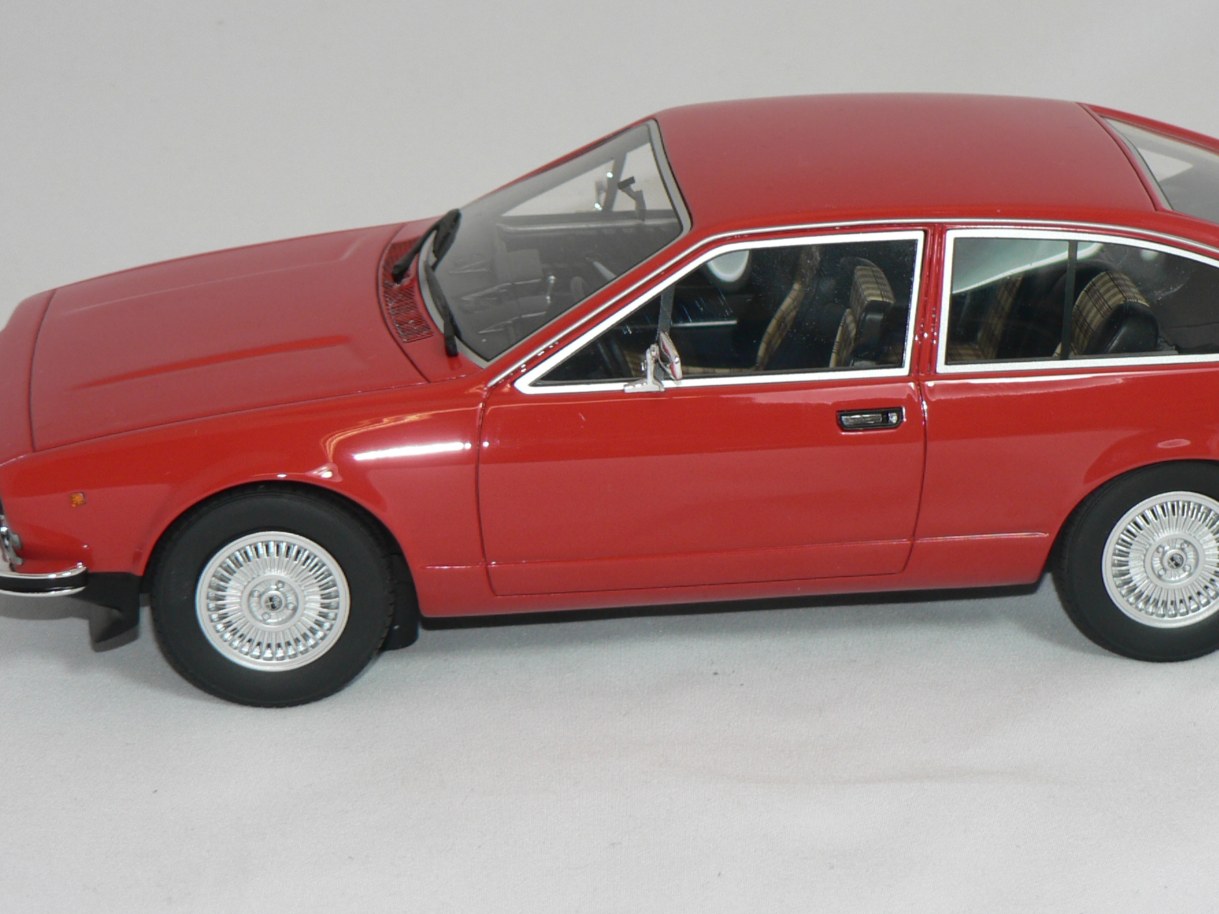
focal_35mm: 105
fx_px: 3698
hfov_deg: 18.7
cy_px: 381
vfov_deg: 14.1
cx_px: 773
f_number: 3.2
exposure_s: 1/60
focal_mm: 12.2
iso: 80
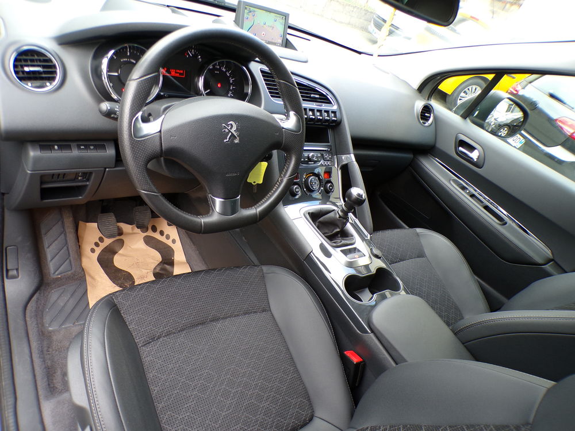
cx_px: 288
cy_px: 216
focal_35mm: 24
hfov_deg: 71.6
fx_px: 399
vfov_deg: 56.8
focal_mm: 4.3
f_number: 3
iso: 117
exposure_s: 1/34
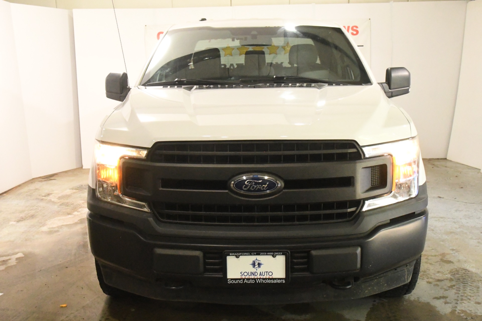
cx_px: 241
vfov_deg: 30.5
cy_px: 160
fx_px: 589
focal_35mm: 44
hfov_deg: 44.5
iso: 10000
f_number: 9
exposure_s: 1/250
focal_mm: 22
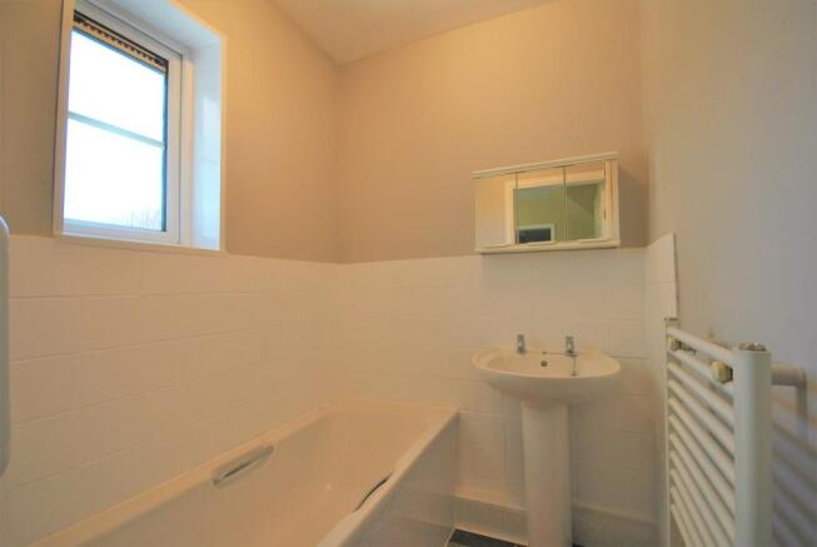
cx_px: 408
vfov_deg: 77.5
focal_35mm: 15
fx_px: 341
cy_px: 274
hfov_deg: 100.3
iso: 200
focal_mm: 10
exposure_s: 1/100
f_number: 5
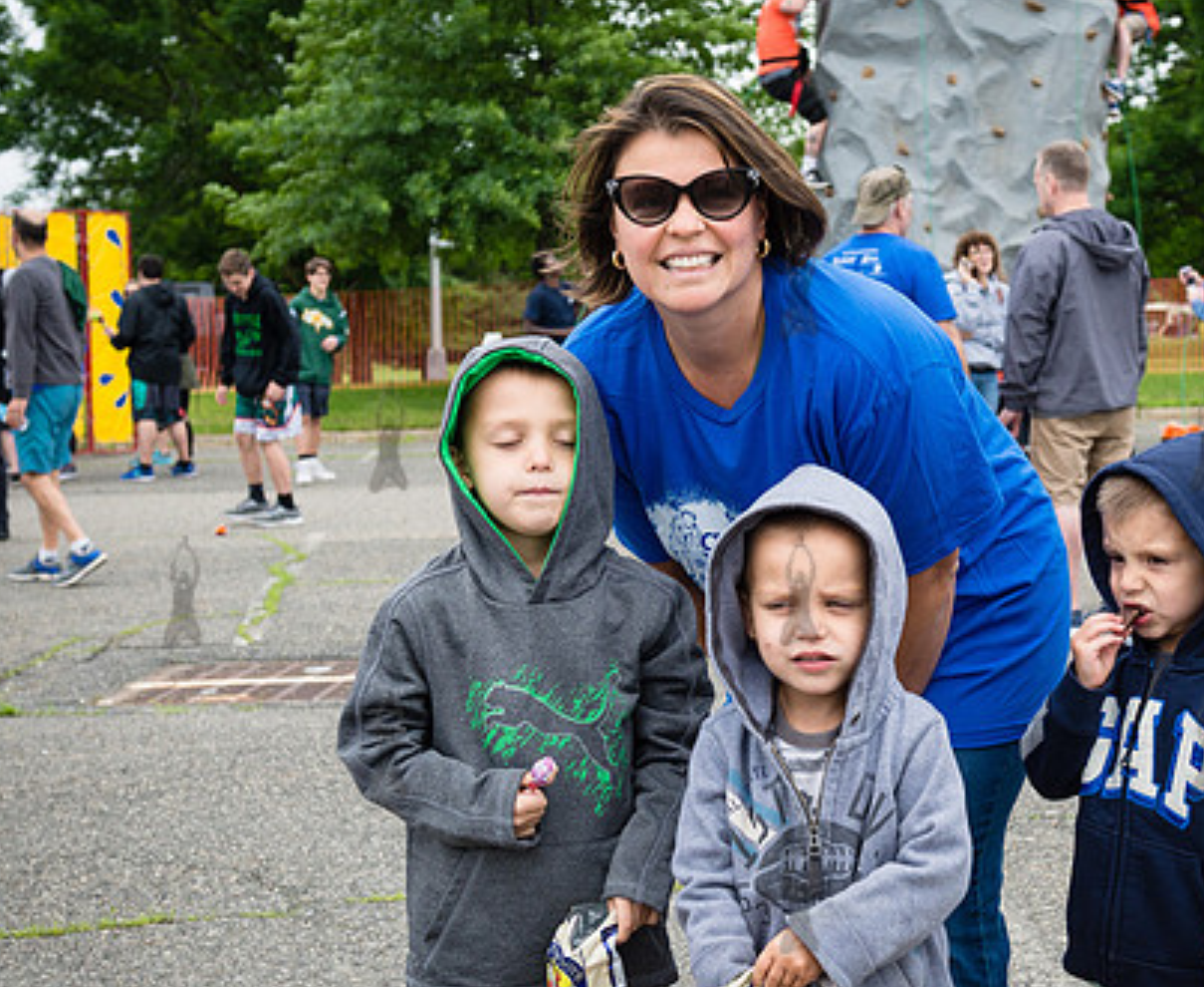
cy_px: 512
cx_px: 806
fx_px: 2374
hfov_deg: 28.3
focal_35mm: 66
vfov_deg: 23.5
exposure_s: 1/400
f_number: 5
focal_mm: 38
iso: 200
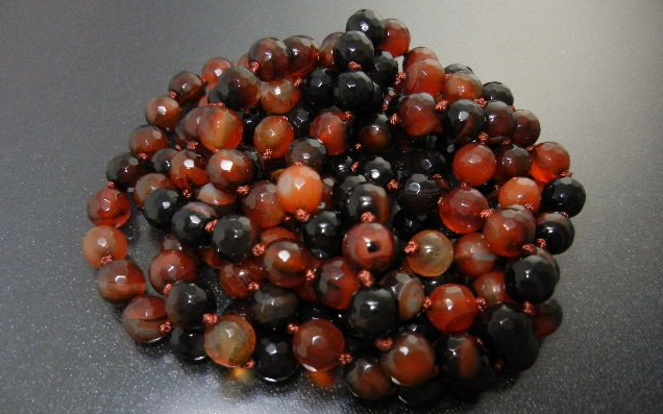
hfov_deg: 59.7
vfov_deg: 39.3
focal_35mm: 32
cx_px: 330
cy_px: 240
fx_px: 578
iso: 800
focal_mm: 5.4
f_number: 7
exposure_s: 1/30
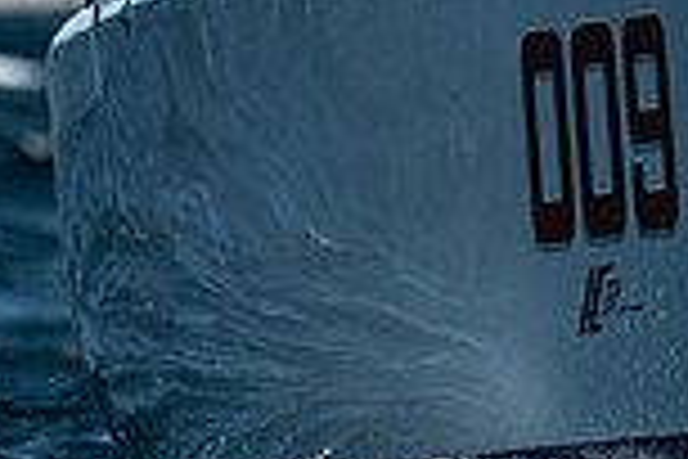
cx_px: 742
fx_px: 32525
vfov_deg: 0.8
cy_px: -304
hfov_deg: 1.2
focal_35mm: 1702
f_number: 5
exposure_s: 1/4000
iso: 320
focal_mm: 300
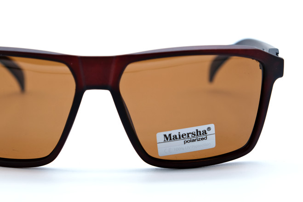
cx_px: 97
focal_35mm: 85
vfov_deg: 16.1
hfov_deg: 23.8
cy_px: 105
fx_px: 715
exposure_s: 1/120
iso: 160
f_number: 5
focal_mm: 37.4
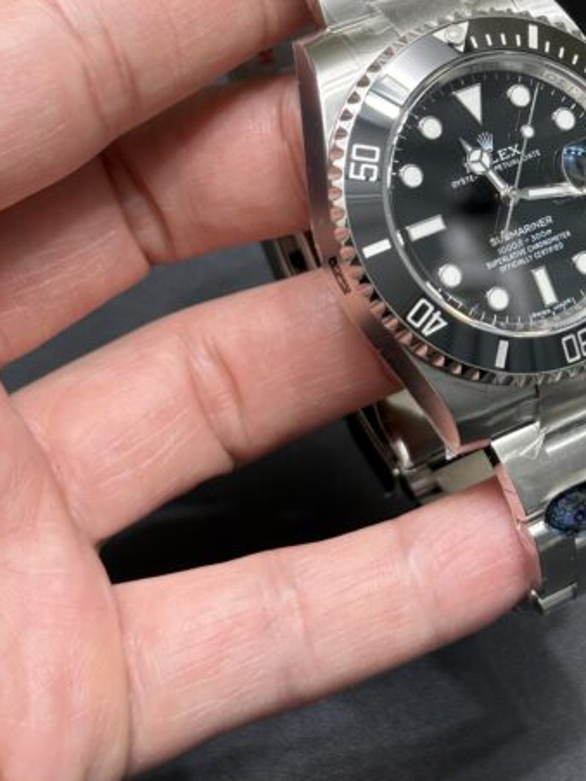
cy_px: 214
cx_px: 474
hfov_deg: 17.2
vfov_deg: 22.8
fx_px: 1919
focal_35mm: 85
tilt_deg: -54.9
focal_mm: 6.76
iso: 64
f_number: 1.78
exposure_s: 1/50
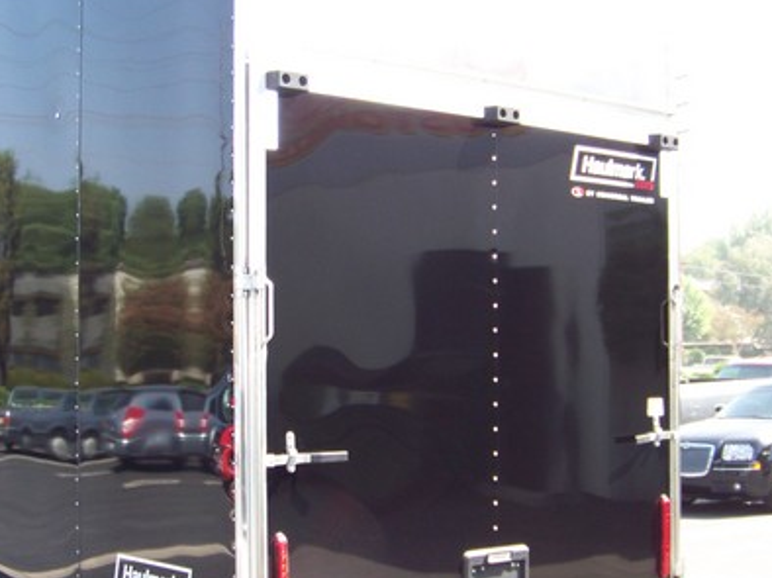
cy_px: 336
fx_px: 1426
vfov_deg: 22.9
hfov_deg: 30.3
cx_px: 372
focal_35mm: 64
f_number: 2.8
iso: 72
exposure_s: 1/160
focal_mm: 5.85
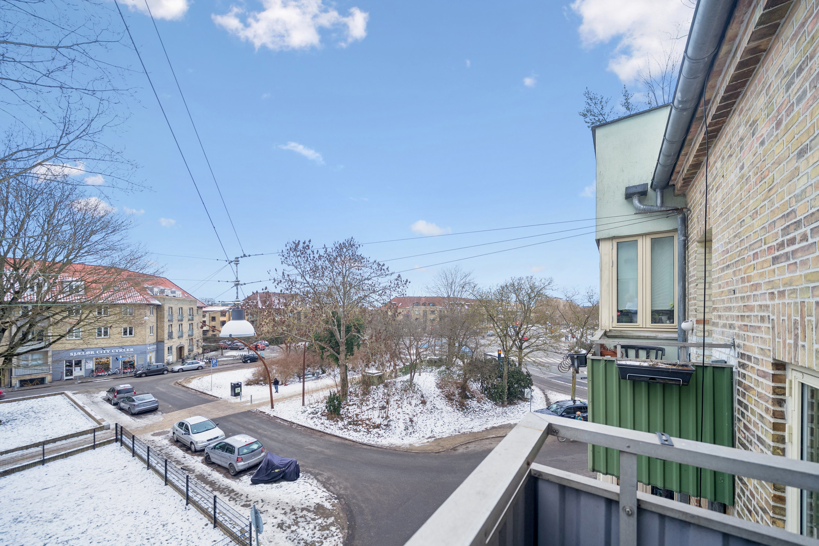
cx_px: 410
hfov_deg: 112.6
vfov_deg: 90.0
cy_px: 273
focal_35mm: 12
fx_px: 273
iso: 160
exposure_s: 1/40
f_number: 5.6
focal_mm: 12
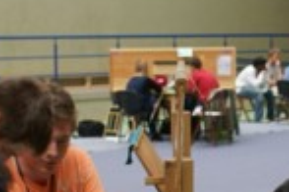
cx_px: 232
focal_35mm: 129
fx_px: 1036
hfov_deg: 15.8
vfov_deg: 10.6
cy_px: 147
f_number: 5.6
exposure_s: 1/40
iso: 200
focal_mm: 18
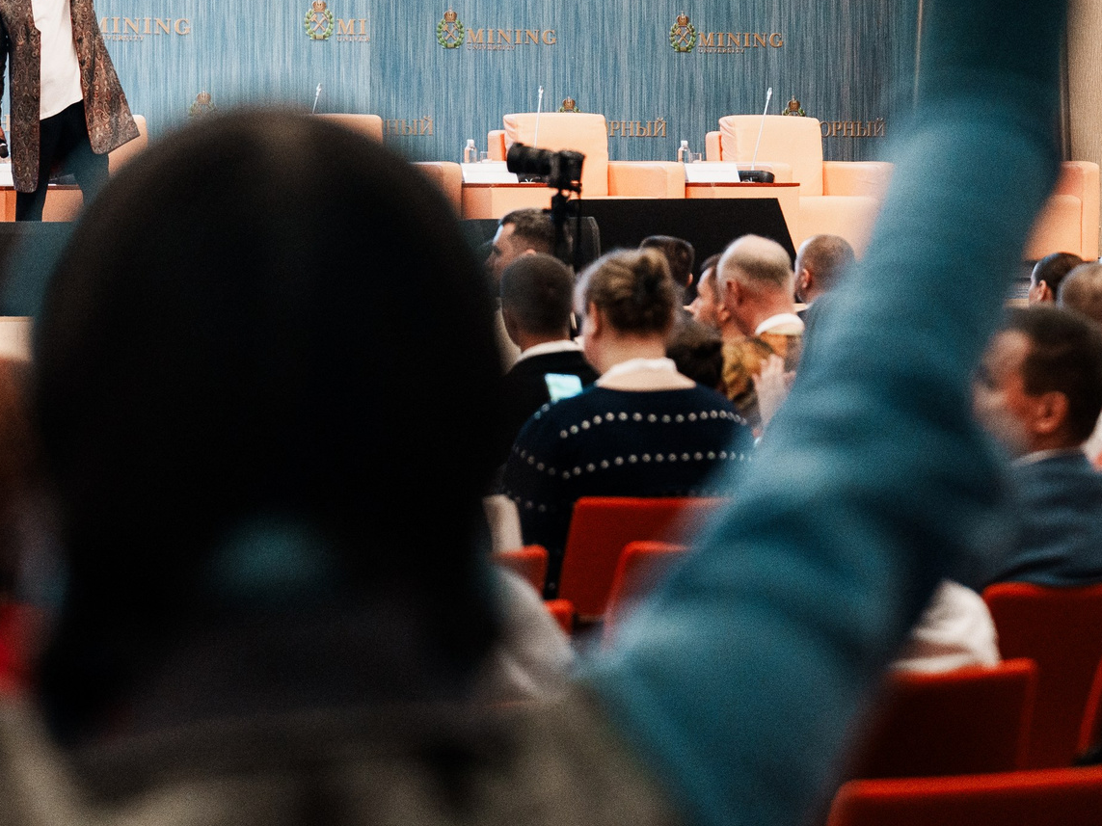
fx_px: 4966
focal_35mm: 156
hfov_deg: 12.6
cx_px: 223
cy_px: -15
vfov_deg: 9.4
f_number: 3.5
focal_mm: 70
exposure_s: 1/200
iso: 2000
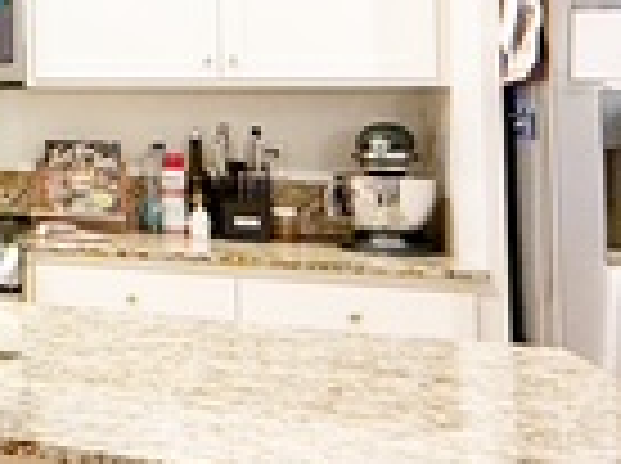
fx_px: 1164
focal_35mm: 65
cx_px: -608
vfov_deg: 22.0
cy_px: 54
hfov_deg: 19.0
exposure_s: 1/60
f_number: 2.2
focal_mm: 2.22
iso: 200
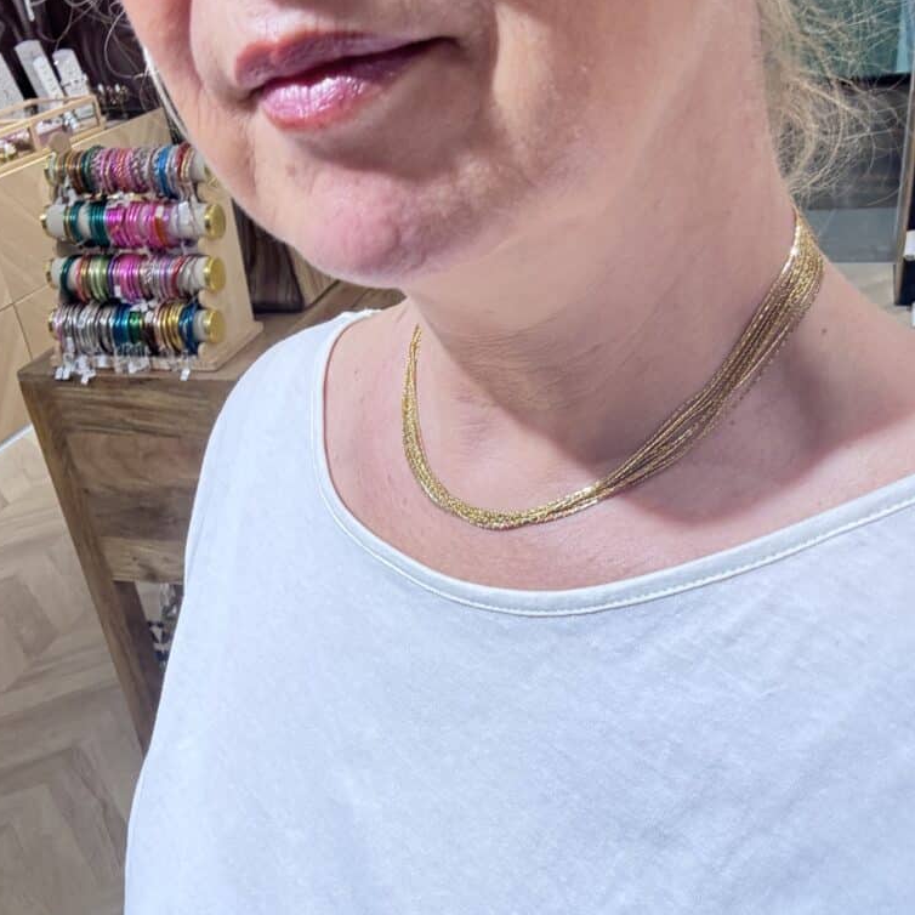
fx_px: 1077
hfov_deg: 46.0
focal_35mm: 36
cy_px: 575
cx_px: 450
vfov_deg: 45.6
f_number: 1.9
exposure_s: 1/50
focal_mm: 2.69
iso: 125
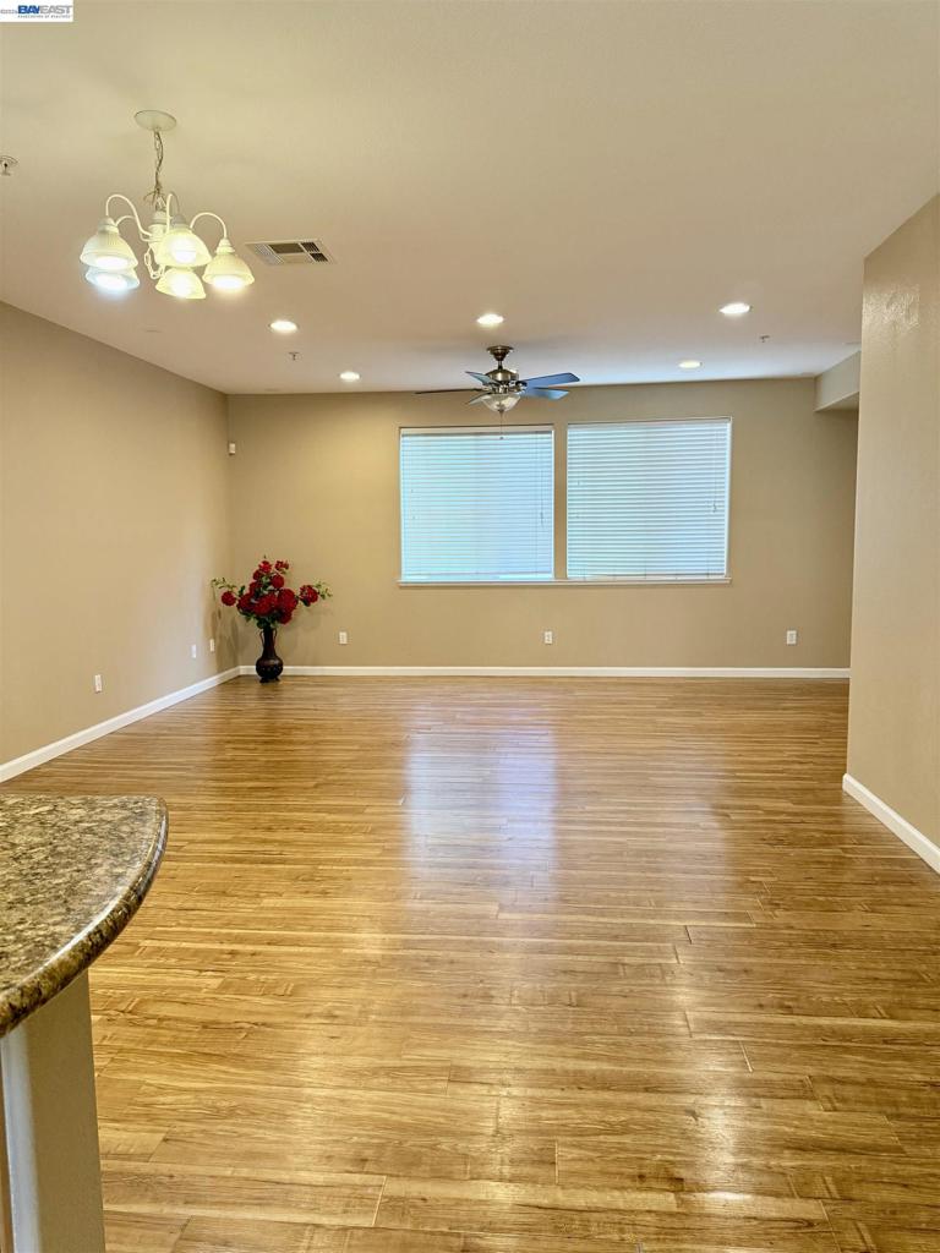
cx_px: 470
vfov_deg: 71.6
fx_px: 869
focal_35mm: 24
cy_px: 626
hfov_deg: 56.8
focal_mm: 6.76
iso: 320
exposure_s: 1/120
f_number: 1.78
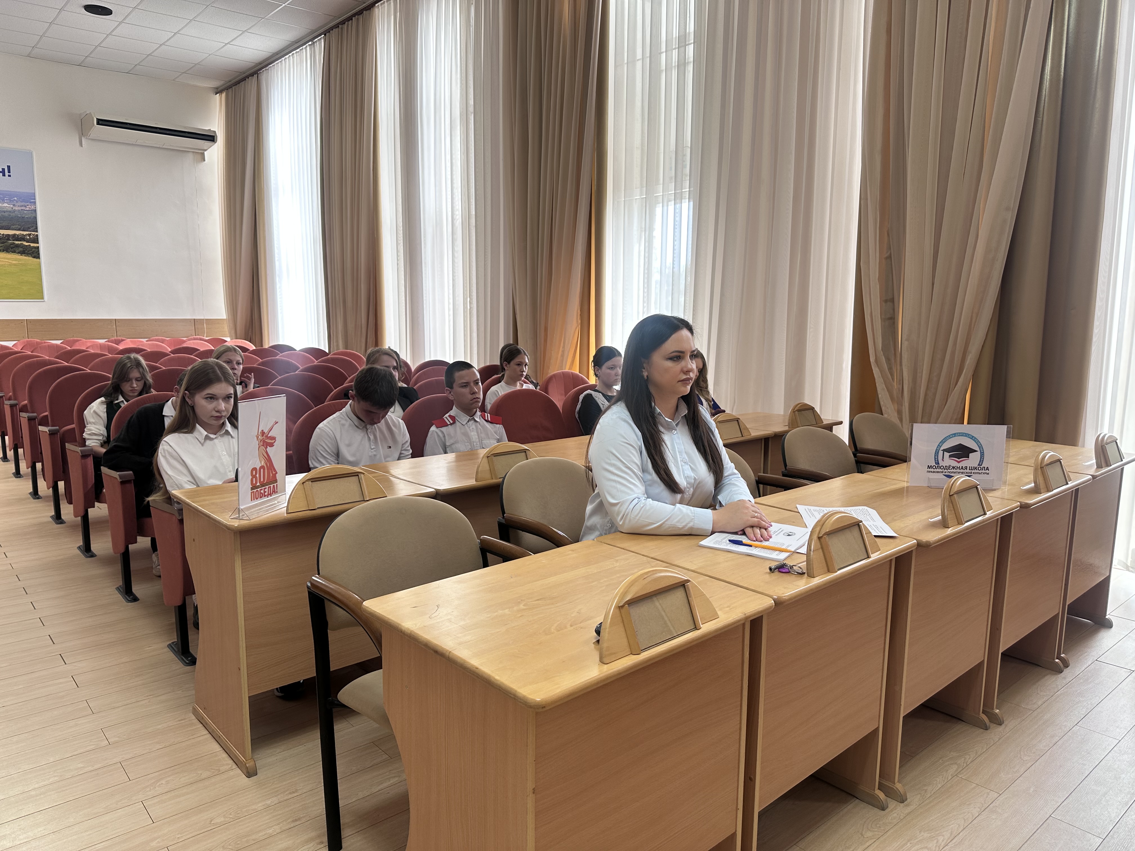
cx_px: 568
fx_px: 787
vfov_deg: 56.8
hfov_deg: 71.6
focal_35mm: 24
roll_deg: -0.2
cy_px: 426
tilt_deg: -7.6
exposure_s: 1/121
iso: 80
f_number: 1.78
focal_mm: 6.86
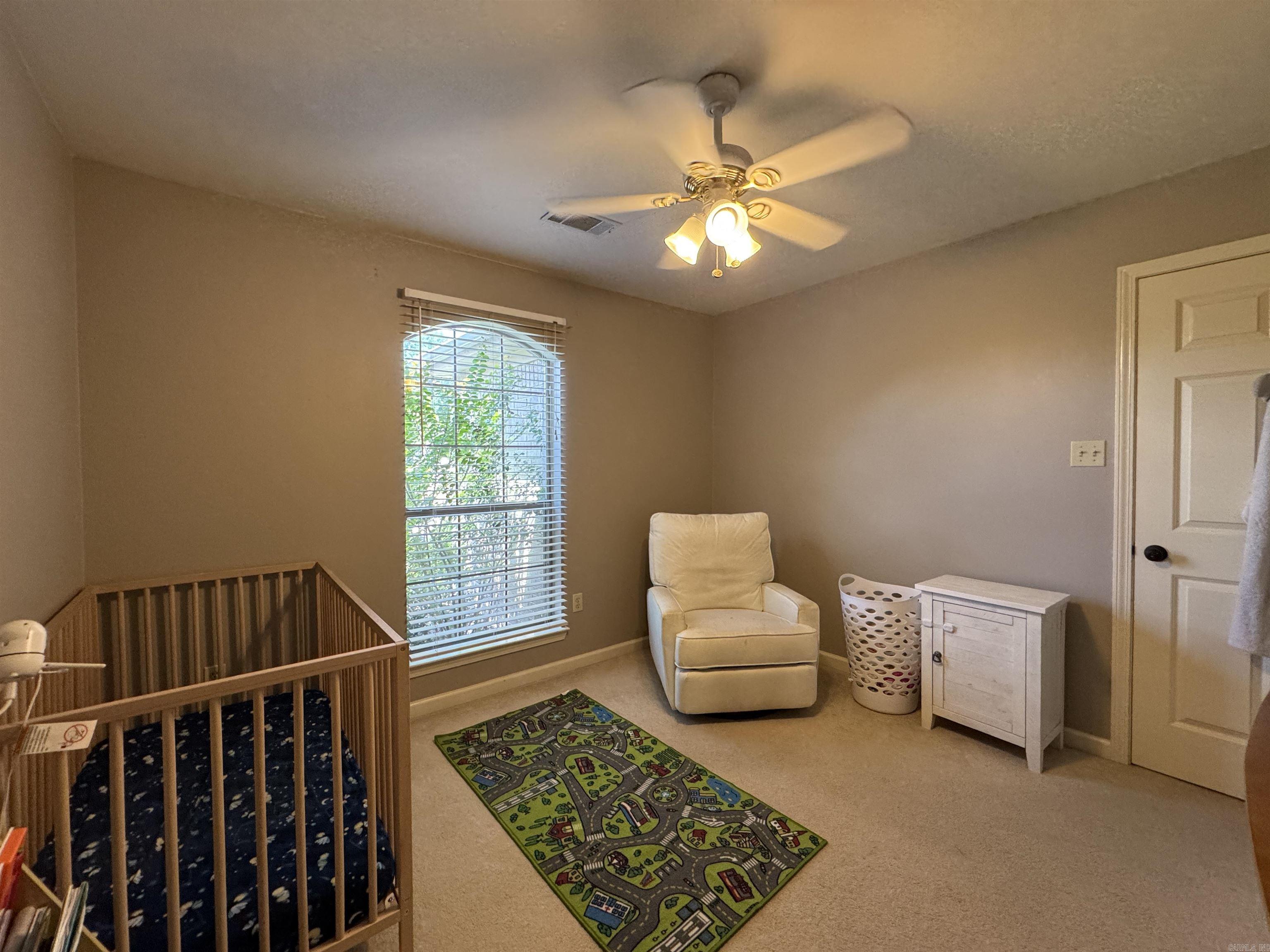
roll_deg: +1.2
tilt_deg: -1.9
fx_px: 514
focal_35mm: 14
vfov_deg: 85.7
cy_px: 476
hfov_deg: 102.1
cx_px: 635
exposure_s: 1/120
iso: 320
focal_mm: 2.22
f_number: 2.2
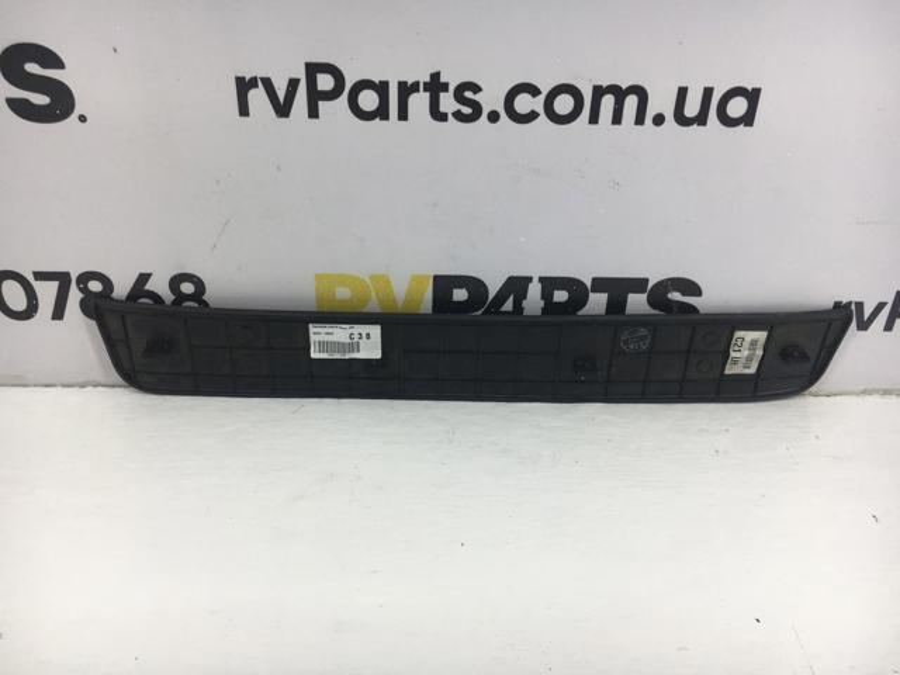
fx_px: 754
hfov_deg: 61.7
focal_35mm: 29
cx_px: 450
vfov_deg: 48.2
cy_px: 338
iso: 40
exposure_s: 1/100
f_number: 2.2
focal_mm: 4.15
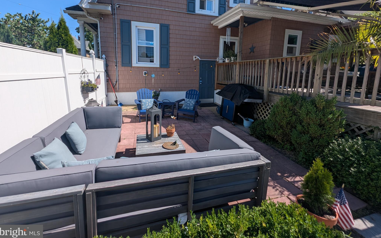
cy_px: 95
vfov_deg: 77.7
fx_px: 145
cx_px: 189
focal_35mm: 14
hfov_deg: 105.3
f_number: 2.2
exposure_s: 1/1751
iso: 49
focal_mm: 1.95
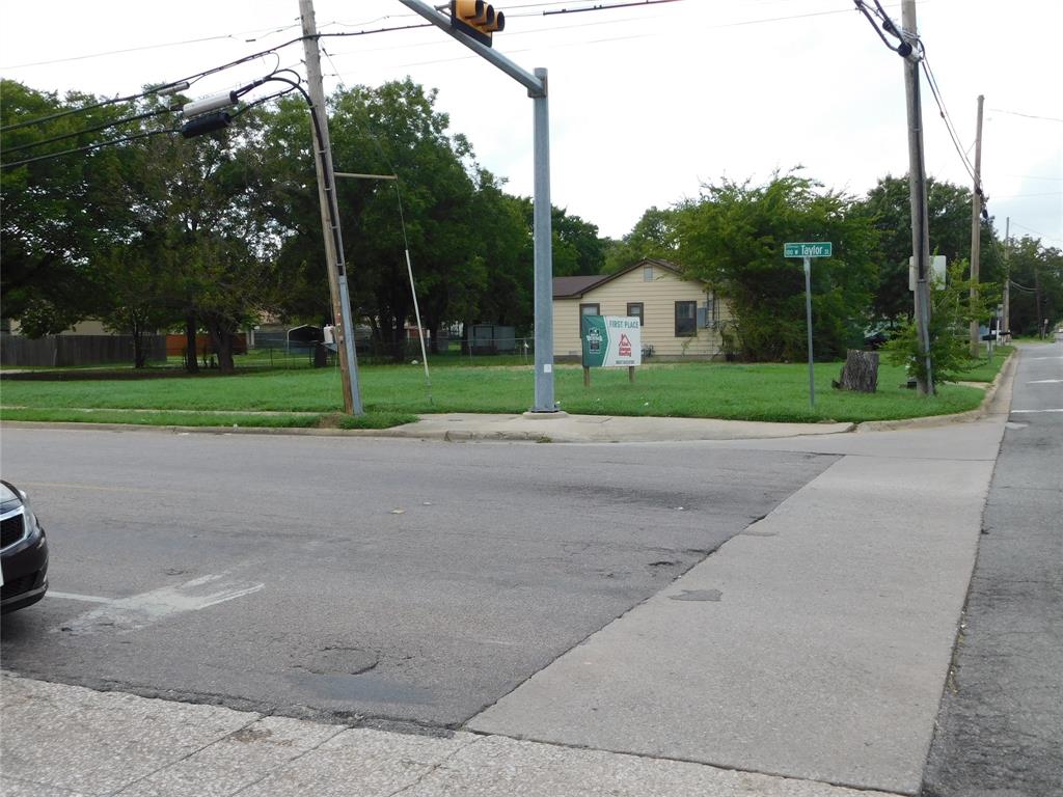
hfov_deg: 51.4
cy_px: 398
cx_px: 532
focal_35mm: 36
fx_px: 1106
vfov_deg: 39.7
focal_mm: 6.3
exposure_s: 1/640
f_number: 3.5
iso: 125
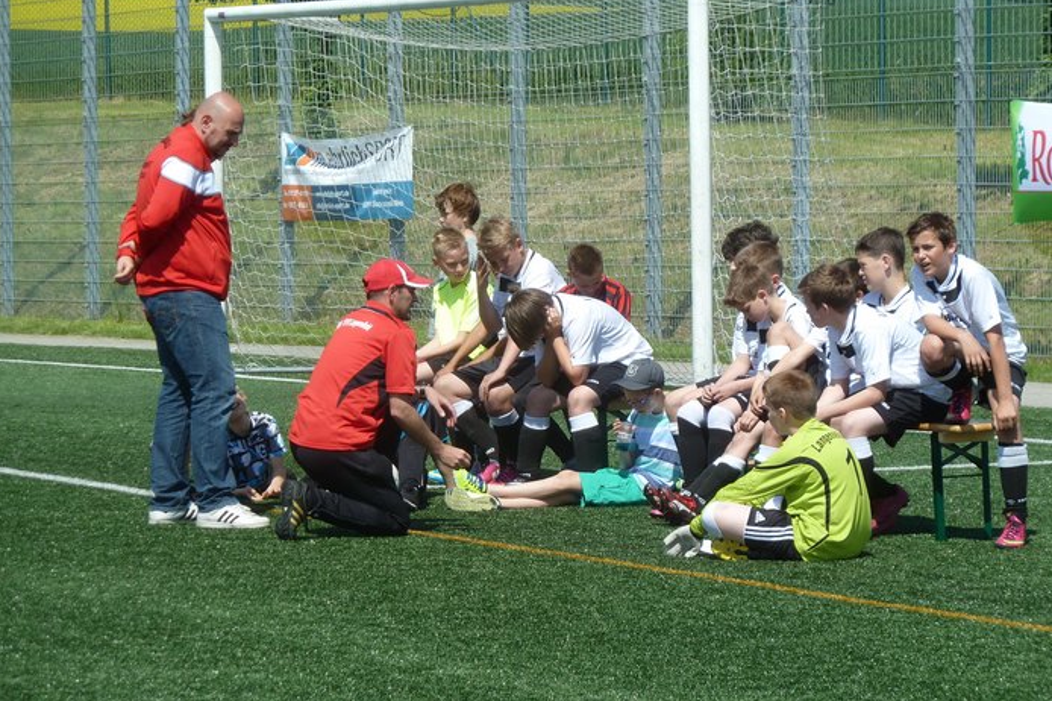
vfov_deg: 7.2
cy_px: 307
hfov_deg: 10.8
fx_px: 5579
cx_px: 528
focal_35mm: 191
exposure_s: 1/400
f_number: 5
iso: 80
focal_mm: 29.9
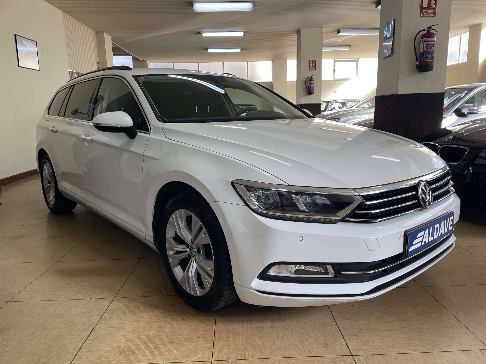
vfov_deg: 53.1
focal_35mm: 26
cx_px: 243
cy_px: 182
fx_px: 365
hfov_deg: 67.3
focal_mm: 4.2
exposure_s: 1/100
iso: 50
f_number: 1.6
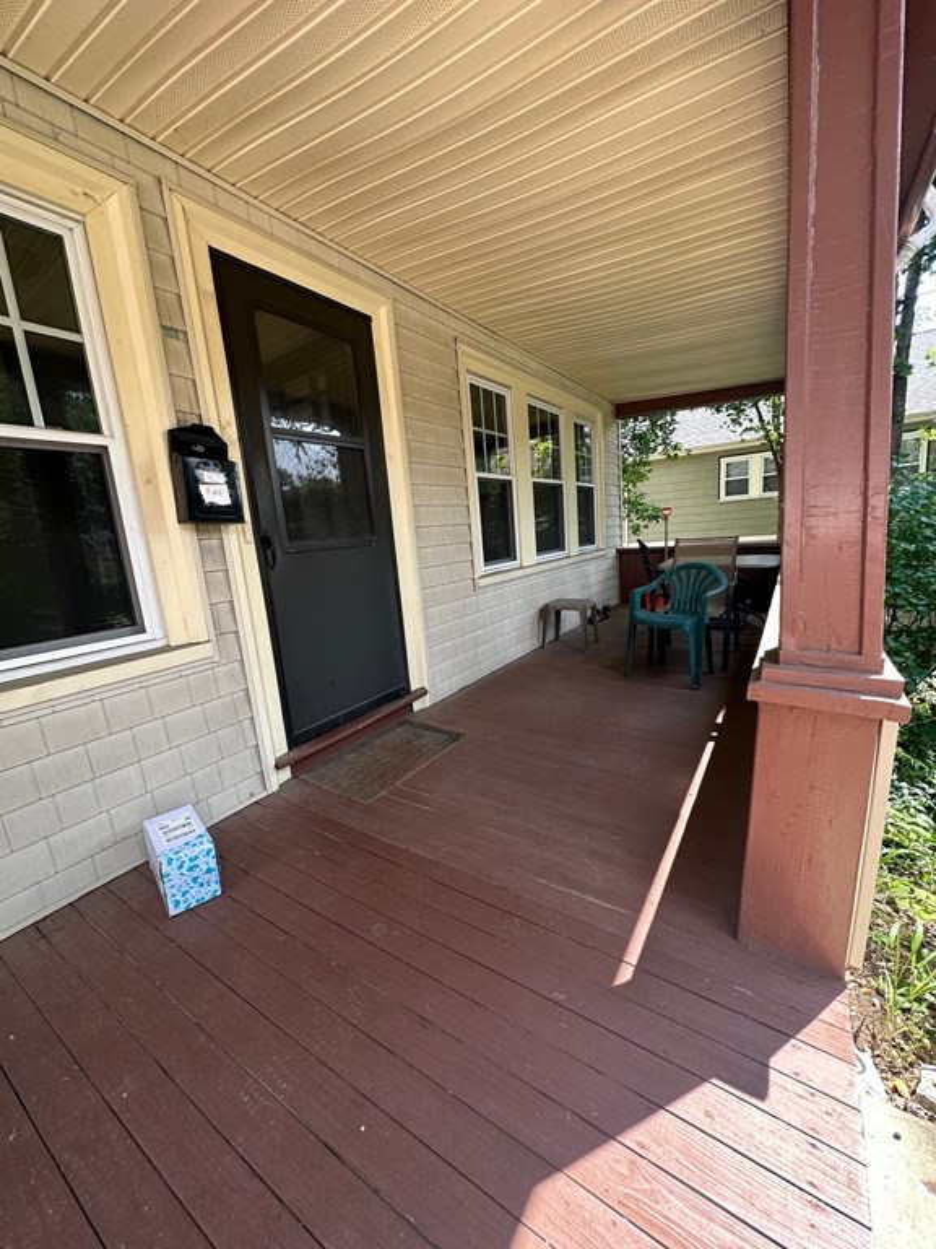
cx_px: 468
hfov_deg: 85.7
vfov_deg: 102.1
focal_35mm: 14
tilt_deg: -10.4
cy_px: 624
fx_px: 505
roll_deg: +1.4
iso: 40
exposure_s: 1/143
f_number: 2.2
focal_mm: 2.22
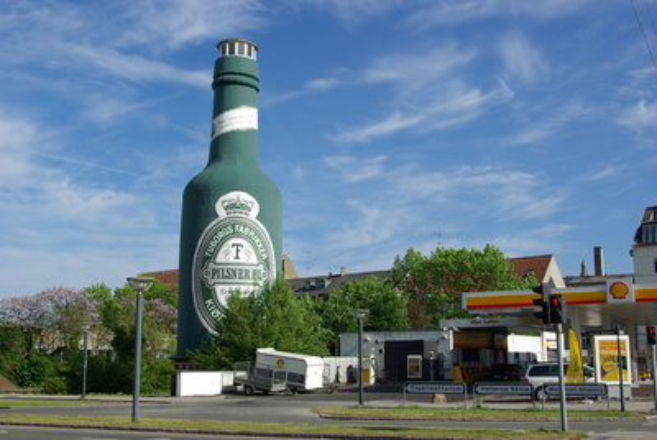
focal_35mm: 42
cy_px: 220
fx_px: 768
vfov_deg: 32.0
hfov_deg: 46.3
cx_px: 328
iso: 100
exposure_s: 1/250
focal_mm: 28
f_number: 8
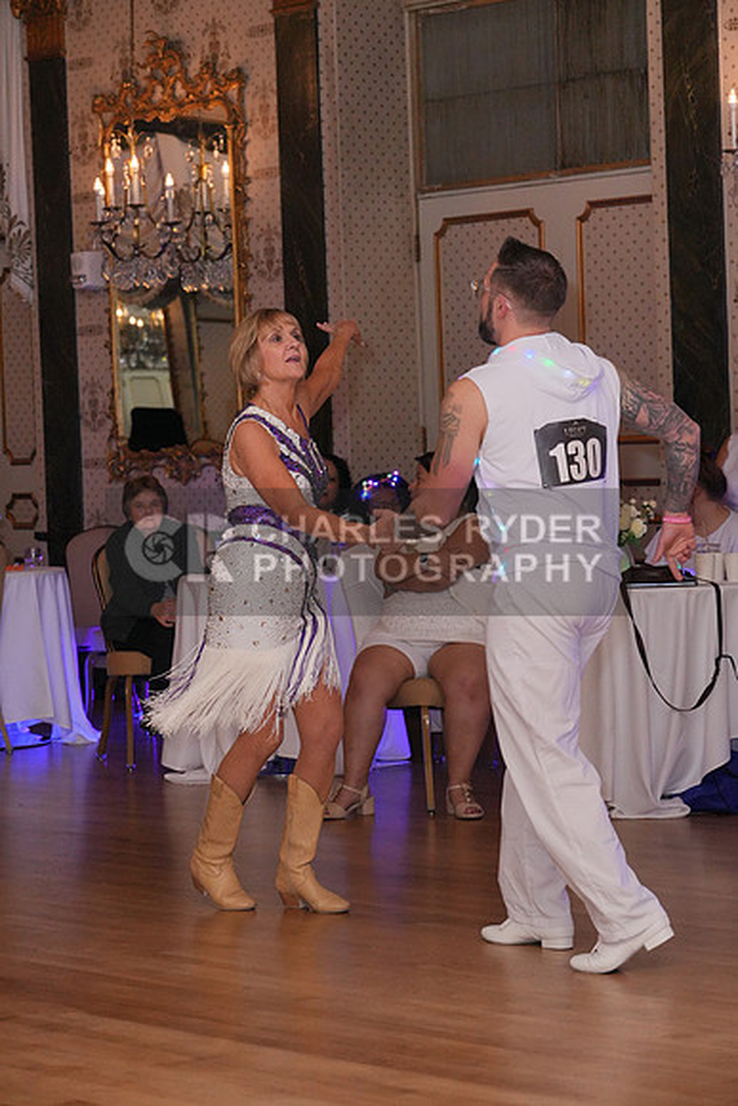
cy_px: 553
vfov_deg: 22.6
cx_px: 369
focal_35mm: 90
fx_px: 2766
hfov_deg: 15.2
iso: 5000
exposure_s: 1/250
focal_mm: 90
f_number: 5.6
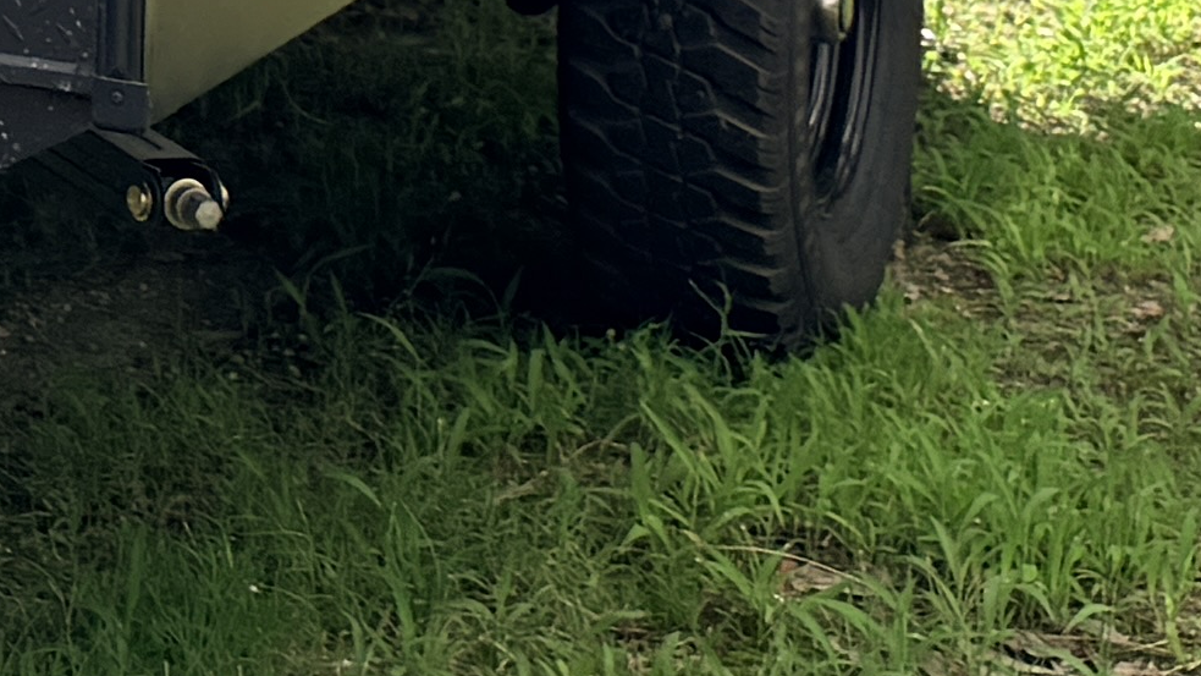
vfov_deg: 7.4
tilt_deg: -3.3
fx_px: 4841
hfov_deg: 13.2
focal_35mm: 152
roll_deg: -0.2
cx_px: -681
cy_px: -1033
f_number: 1.78
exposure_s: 1/5319
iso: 100
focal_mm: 6.76
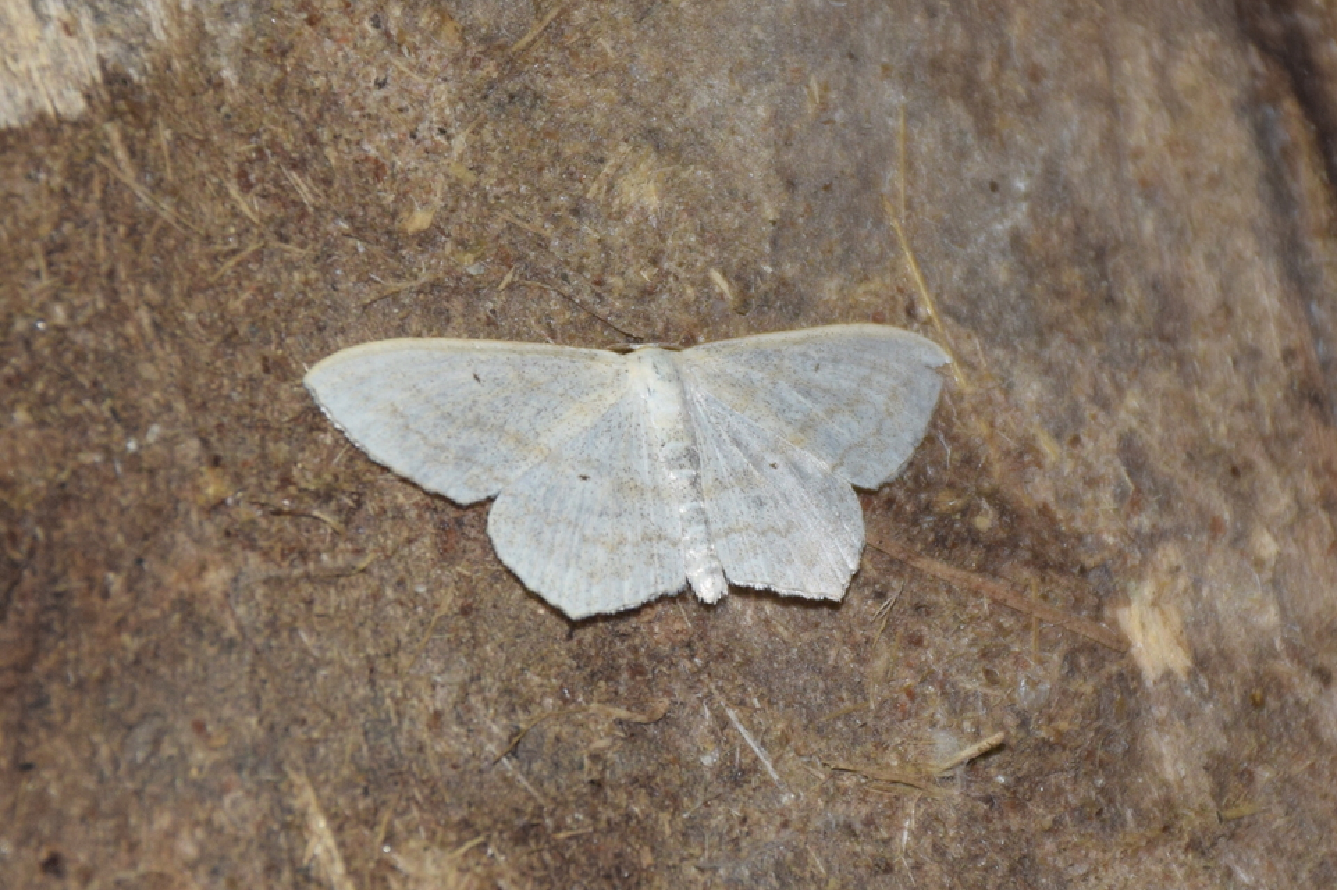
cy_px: 445
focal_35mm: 210
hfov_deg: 9.8
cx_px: 668
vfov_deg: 6.5
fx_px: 7796
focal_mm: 140
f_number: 7.1
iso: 320
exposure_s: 1/60
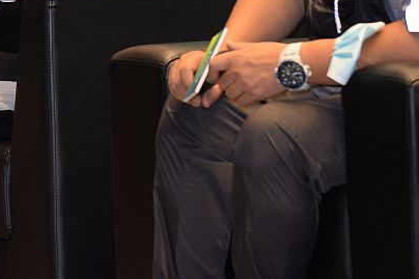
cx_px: -88
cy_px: -116
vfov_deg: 2.4
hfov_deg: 3.6
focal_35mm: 565
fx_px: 6573
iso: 1600
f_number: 5
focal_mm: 190
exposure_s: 1/160
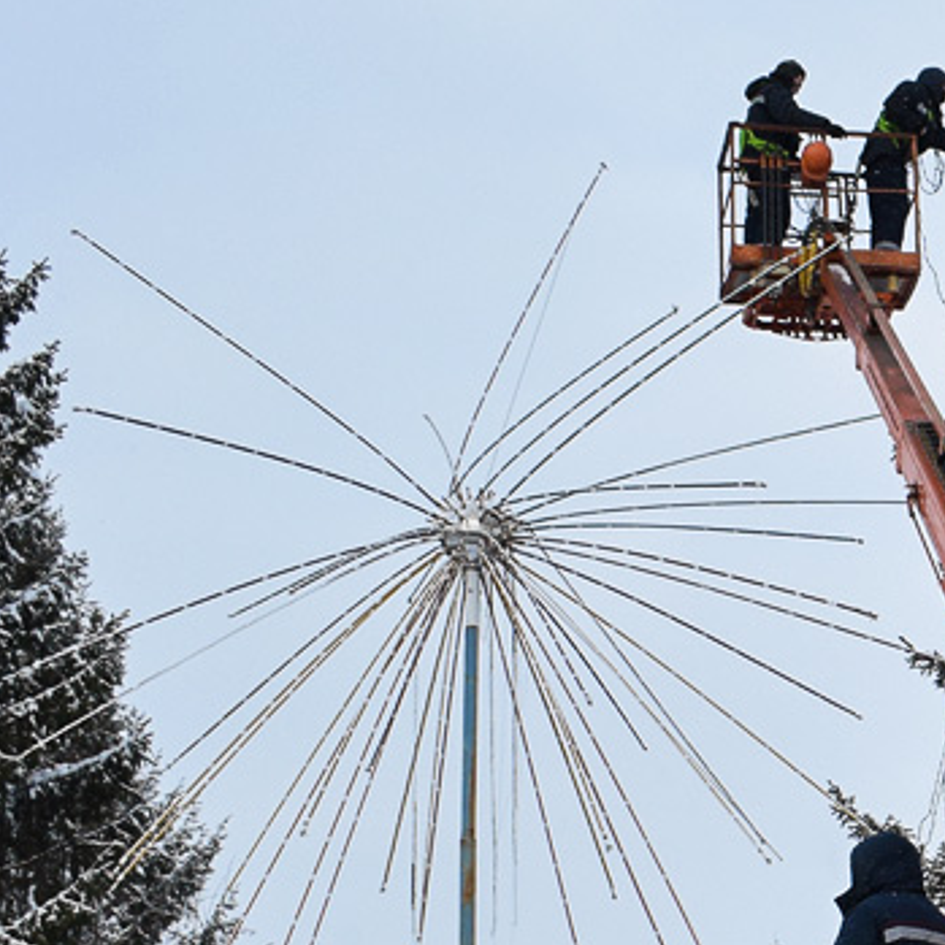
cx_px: 1570
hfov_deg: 18.4
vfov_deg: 21.1
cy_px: 975
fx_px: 2440
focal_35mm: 79
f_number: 5
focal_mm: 18
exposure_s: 1/1000
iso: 400
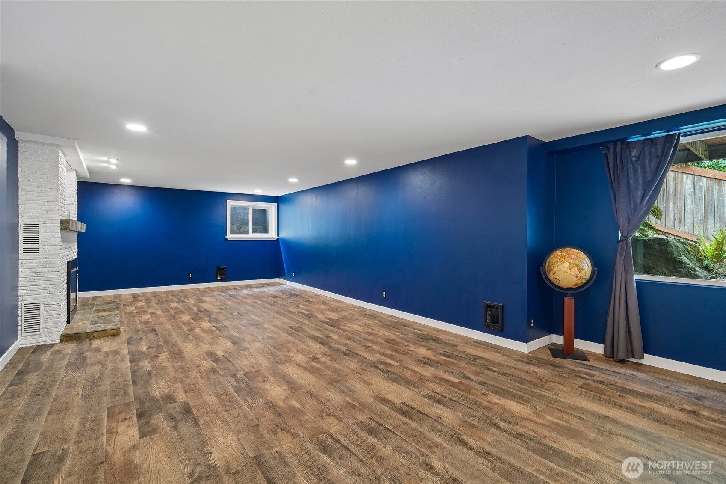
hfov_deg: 96.7
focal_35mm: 16
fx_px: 323
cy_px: 242
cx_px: 363
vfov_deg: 73.7
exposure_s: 1/6
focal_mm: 16
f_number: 8
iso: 1600
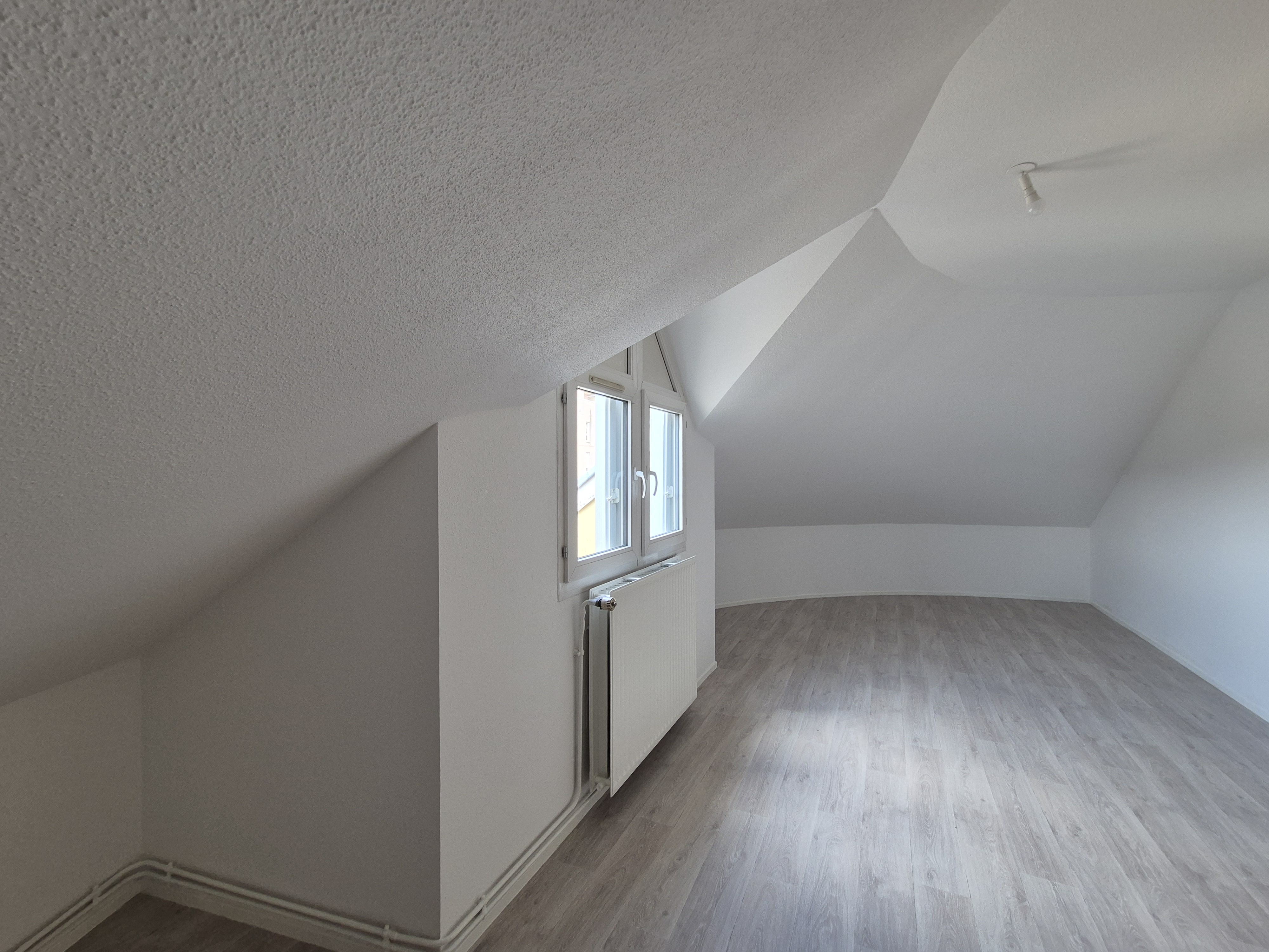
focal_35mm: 13
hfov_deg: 106.2
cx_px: 634
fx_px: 477
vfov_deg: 89.9
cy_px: 476
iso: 125
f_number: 2.2
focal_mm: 2.2
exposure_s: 1/50
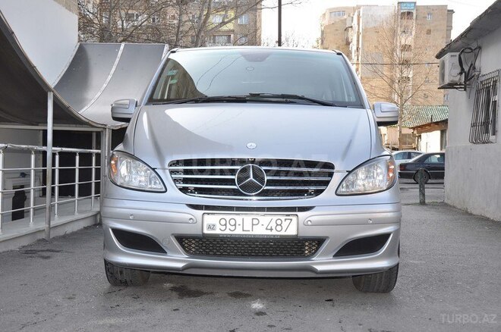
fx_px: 625
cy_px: 166
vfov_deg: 29.8
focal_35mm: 45
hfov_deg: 43.7
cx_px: 250
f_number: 6.3
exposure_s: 1/200
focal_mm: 30
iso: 200
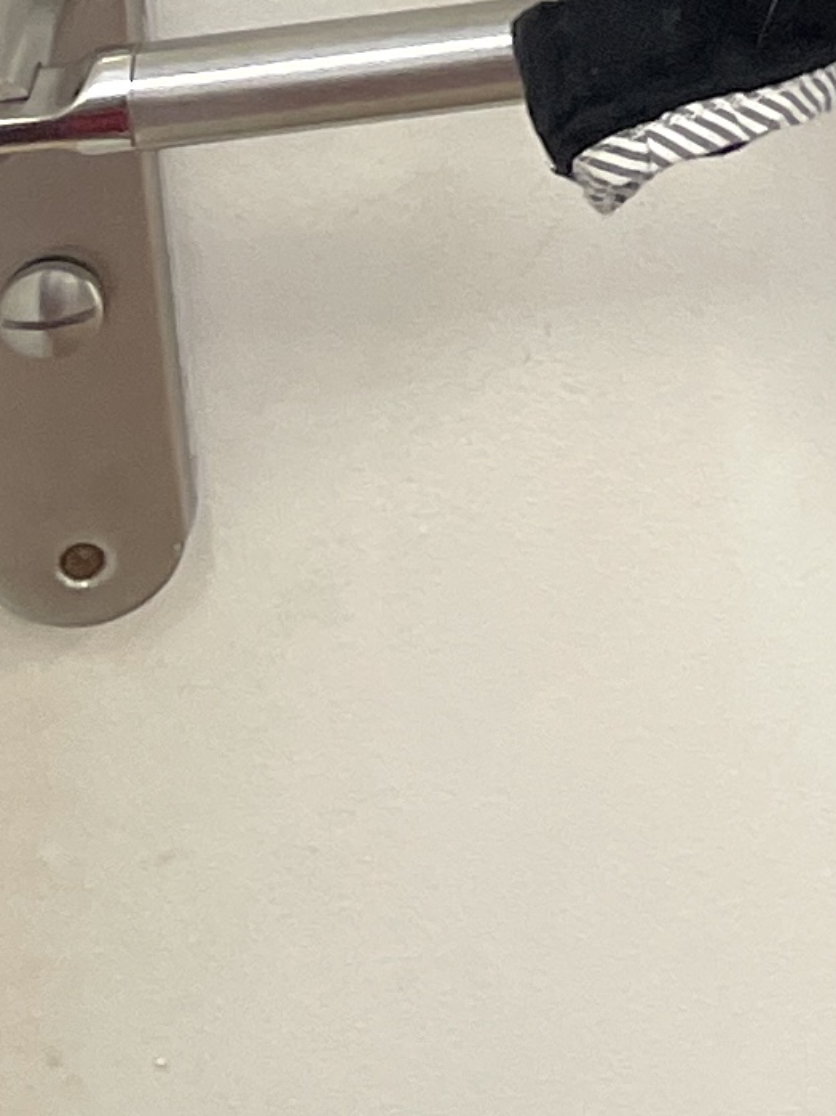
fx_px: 4832
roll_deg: +1.5
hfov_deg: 8.9
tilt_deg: -13.3
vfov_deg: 11.2
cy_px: -1458
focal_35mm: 150
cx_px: 2044
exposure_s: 1/100
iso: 125
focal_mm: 4.2
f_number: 1.6
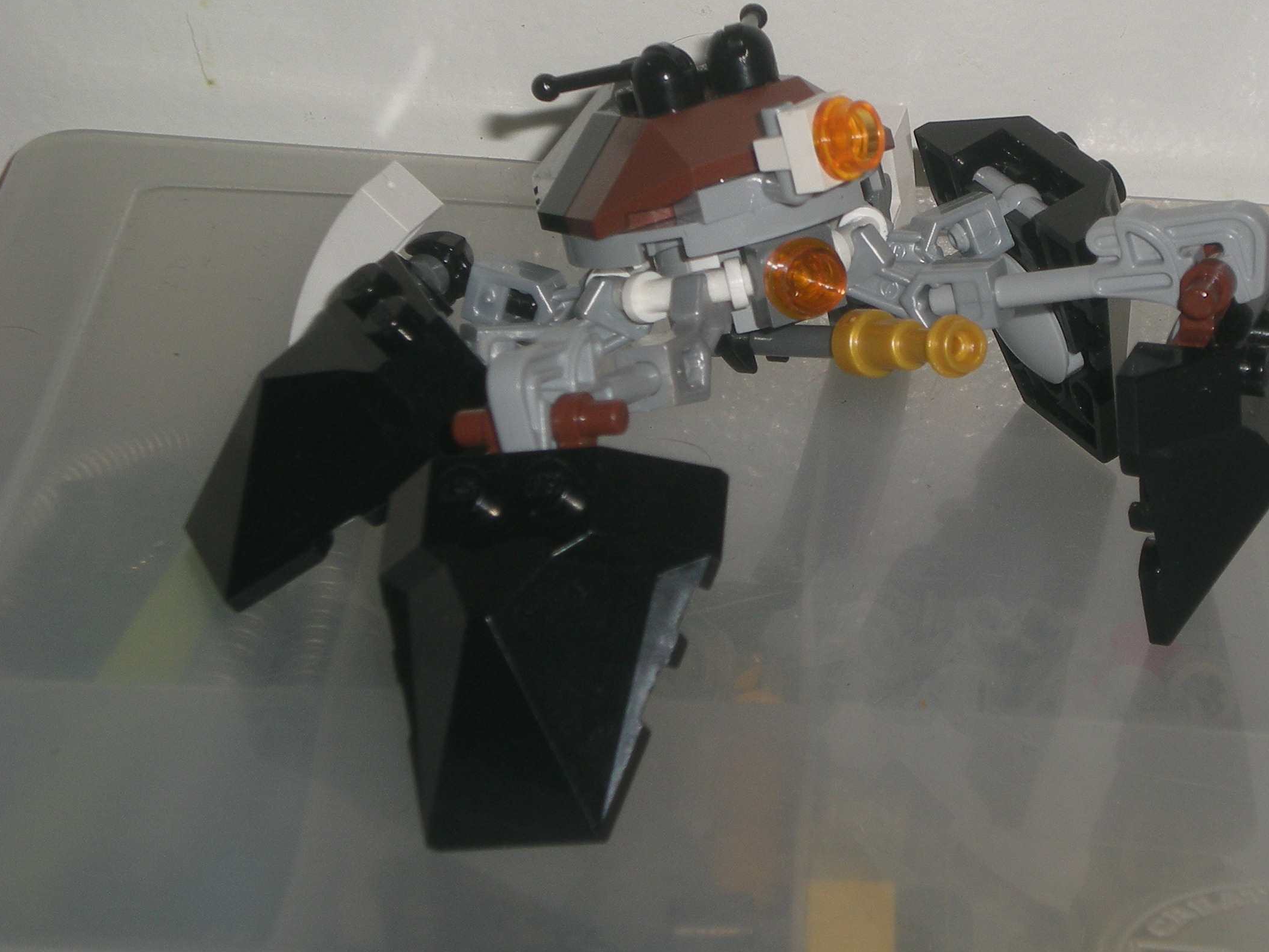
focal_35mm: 126
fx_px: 4619
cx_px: 906
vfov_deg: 11.8
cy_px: 312
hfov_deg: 15.6
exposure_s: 1/120
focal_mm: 14.3
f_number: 5.1
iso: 50
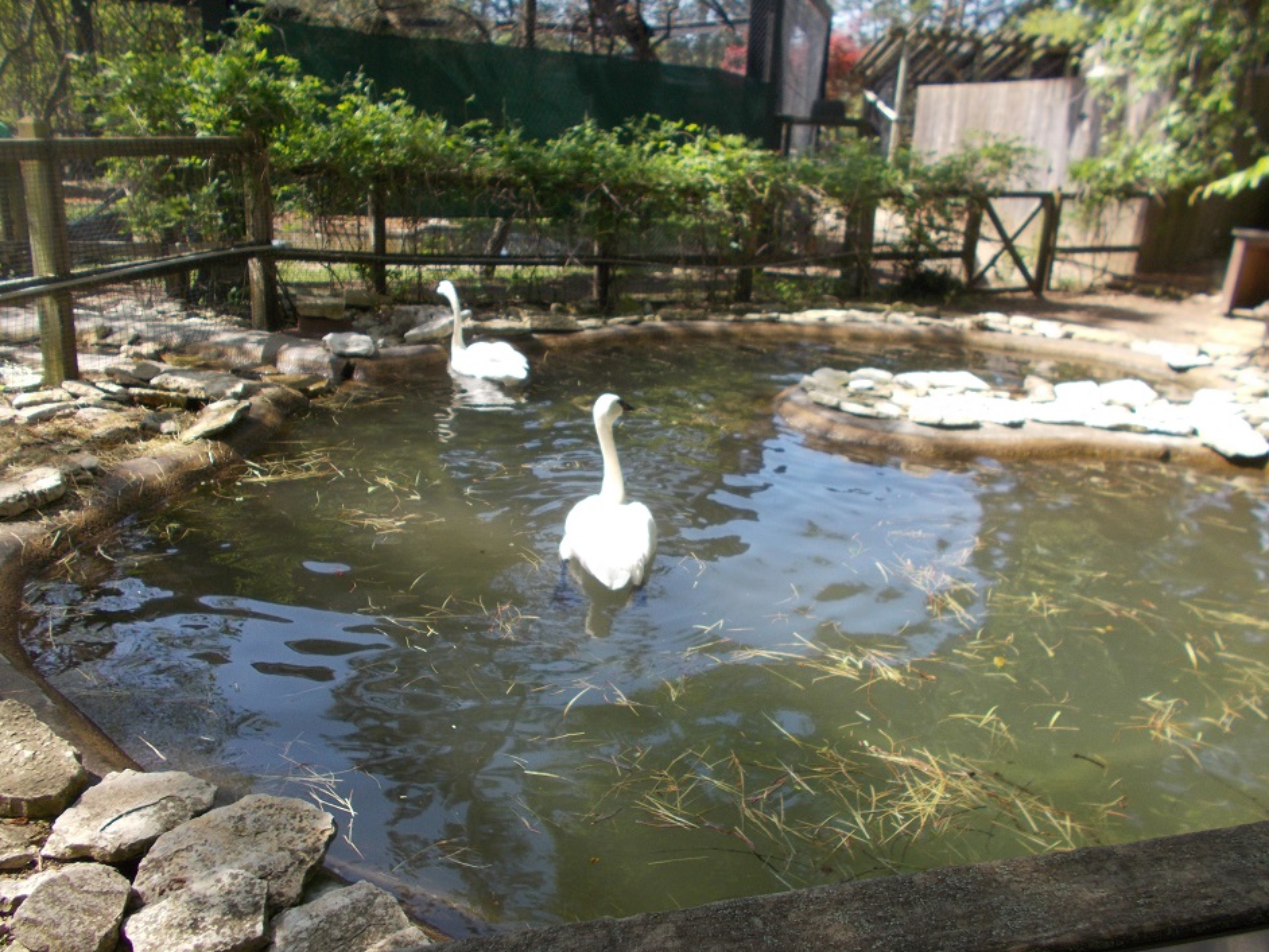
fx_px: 1027
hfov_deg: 63.4
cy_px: 487
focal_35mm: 28
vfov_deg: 49.8
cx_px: 661
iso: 80
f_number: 3.2
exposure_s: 1/250
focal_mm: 4.6
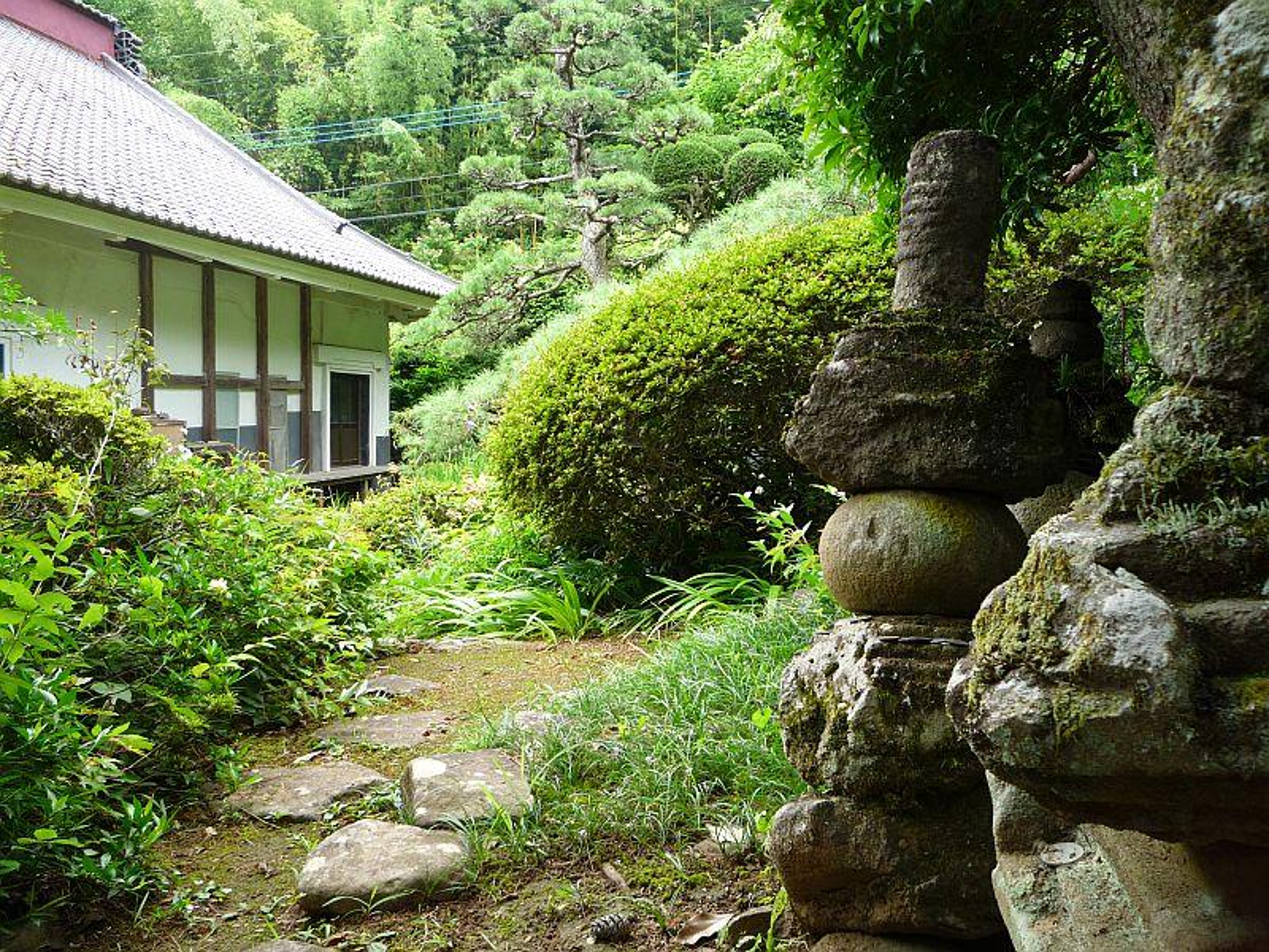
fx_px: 1100
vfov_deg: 46.8
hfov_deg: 60.0
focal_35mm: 30
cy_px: 476
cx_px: 634
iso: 100
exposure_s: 1/100
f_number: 3.5
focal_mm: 5.2
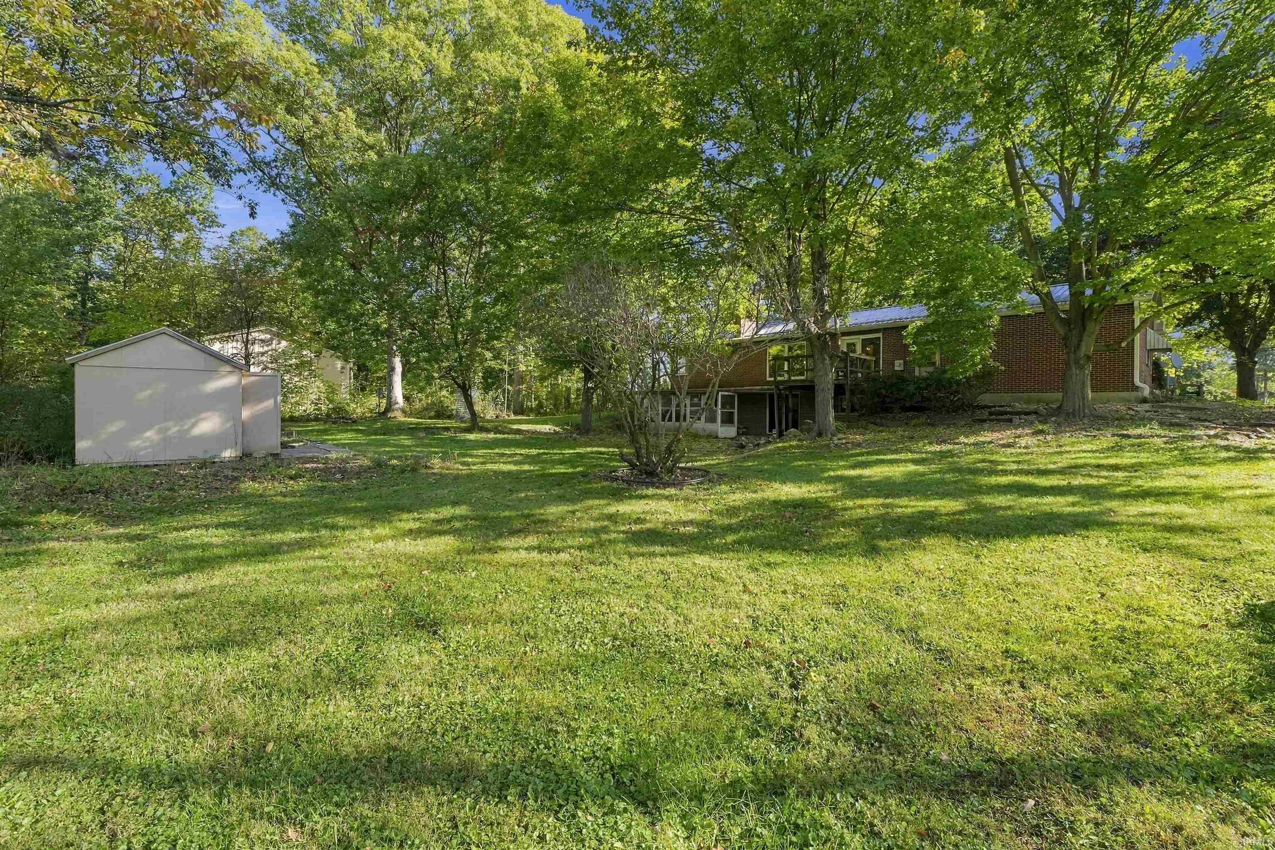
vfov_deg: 77.3
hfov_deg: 100.4
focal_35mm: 15
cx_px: 638
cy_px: 425
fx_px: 531
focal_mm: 10
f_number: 5.6
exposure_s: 1/500
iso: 800
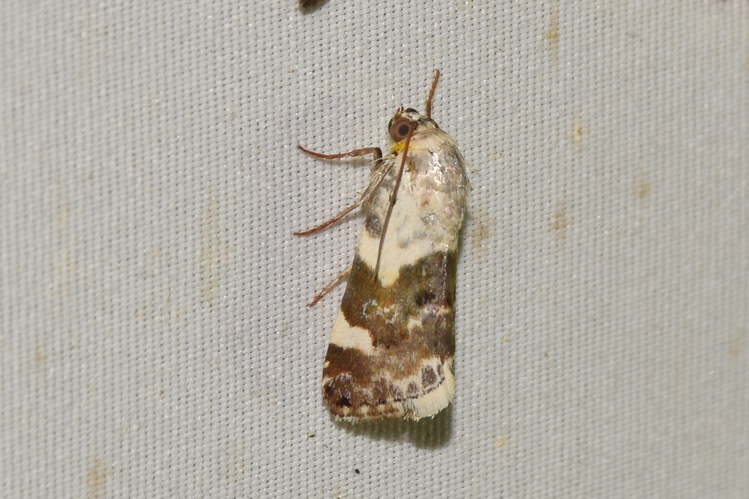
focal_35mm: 210
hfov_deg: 9.8
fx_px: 4369
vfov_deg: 6.5
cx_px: 374
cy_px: 250
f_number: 14
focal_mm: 140
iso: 200
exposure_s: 1/160
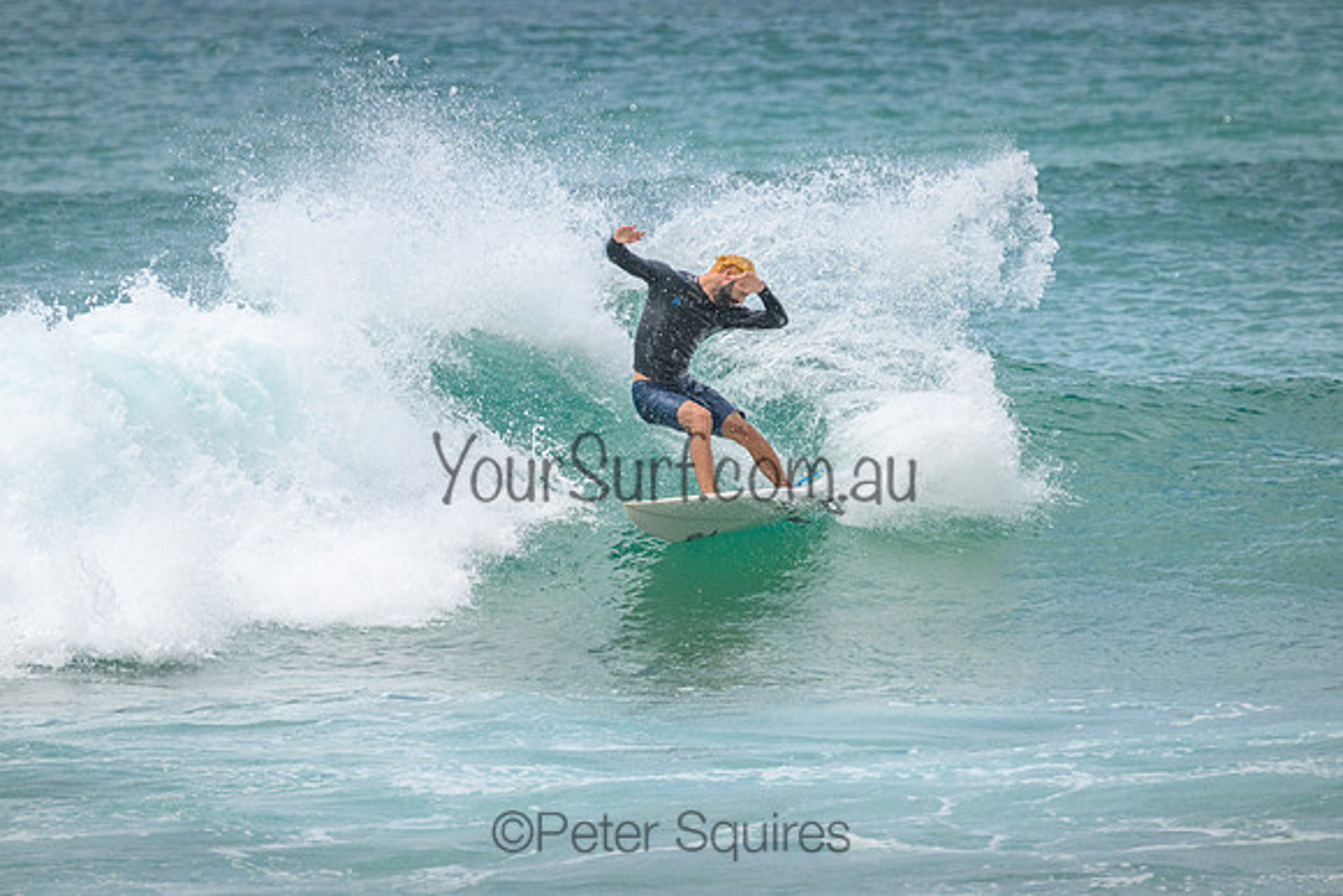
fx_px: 29850
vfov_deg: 1.7
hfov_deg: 2.6
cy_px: 448
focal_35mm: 800
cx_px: 672
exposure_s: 1/3200
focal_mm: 800
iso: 1250
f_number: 11
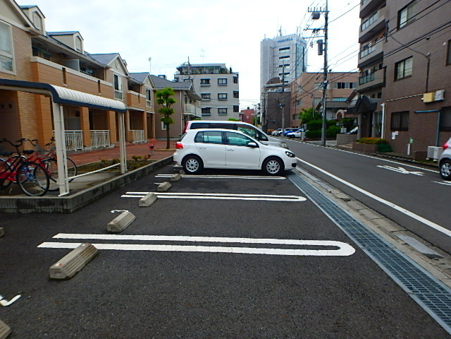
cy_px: 170
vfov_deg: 63.4
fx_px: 274
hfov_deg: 79.0
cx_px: 226
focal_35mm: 21
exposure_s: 1/500
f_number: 3.5
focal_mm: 3.7
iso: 125
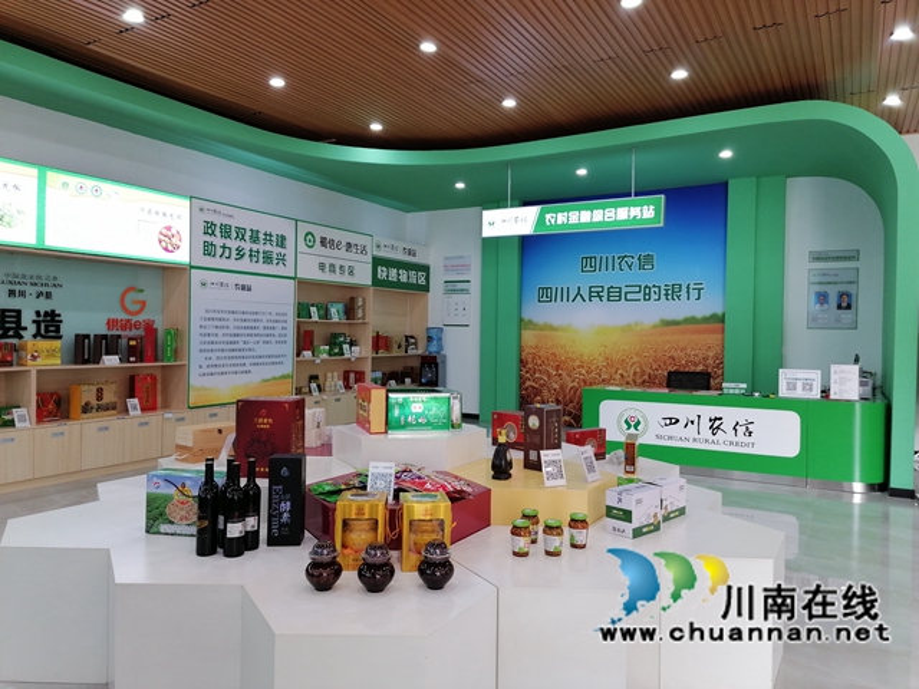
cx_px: 460
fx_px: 717
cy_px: 344
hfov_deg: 65.3
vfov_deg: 51.4
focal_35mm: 27
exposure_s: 1/33.3
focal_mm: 5.3
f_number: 1.8
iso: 100
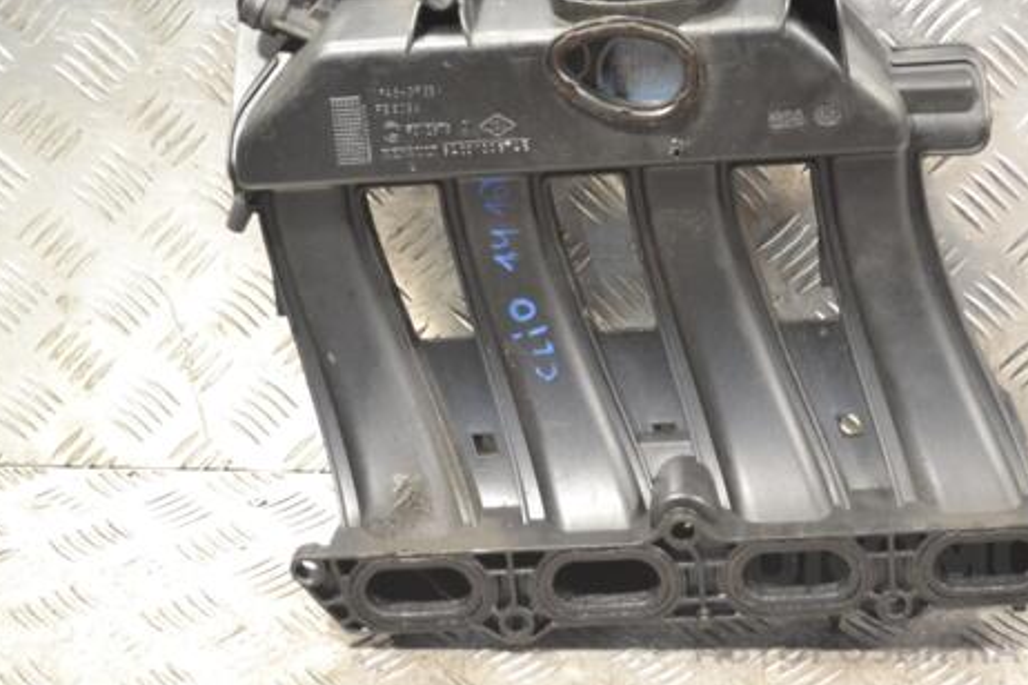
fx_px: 2113
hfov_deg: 27.2
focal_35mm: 74
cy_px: 260
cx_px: 652
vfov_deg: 18.4
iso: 3200
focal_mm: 38
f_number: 5.3
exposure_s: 1/125
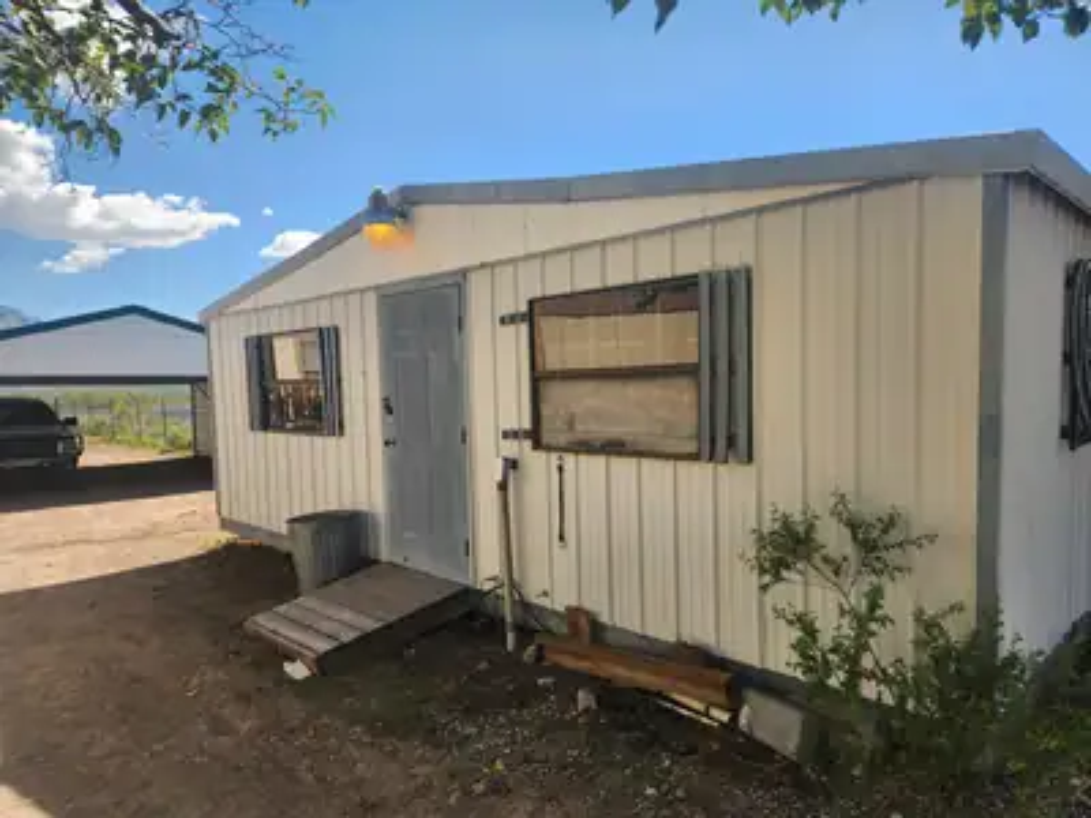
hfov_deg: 73.9
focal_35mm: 23
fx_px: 725
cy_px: 409
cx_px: 546
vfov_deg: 58.9
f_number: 1.8
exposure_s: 1/997
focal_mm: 5.4
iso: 20
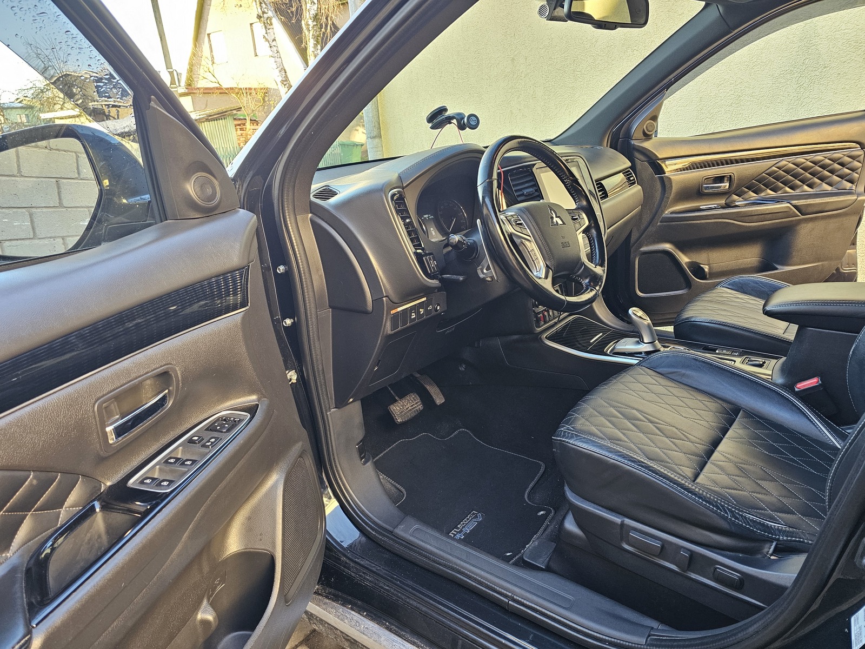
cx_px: 432
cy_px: 324
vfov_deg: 58.9
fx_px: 575
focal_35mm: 23
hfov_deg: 73.9
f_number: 1.7
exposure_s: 1/100
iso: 320
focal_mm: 6.3
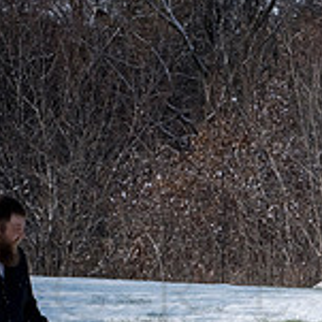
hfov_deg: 6.6
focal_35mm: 261
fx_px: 2747
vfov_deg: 6.7
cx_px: 446
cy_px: 396
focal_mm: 80
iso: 640
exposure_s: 1/1000
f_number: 14
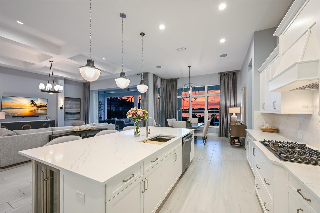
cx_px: 160
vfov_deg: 81.2
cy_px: 106
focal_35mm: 14
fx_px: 124
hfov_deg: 104.3
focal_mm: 14
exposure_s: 1/20
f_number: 8
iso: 800
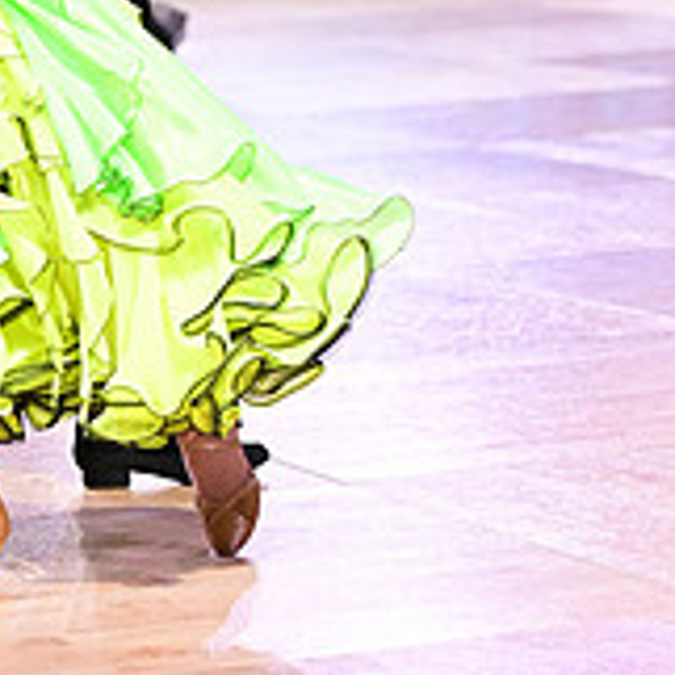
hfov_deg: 7.7
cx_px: -46
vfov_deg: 7.7
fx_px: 4986
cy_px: -164
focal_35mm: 226
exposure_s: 1/400
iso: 1600
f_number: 2.8
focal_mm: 74
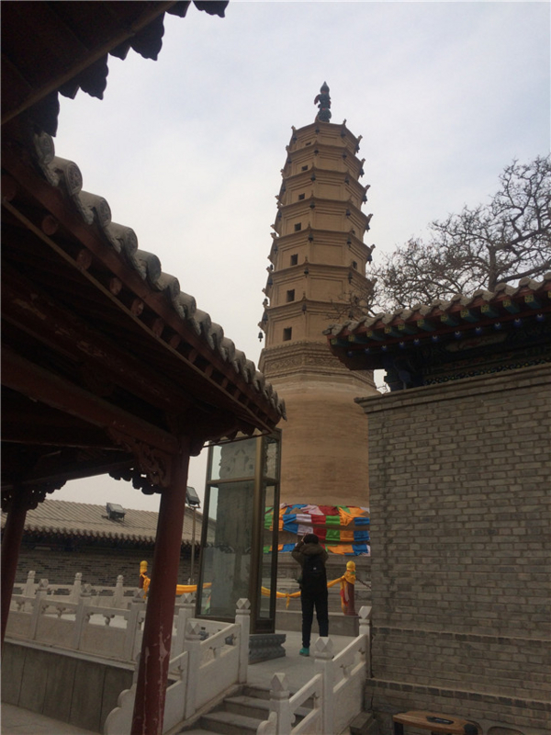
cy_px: 368
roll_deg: -0.1
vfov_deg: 61.7
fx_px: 615
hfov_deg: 48.2
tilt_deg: +18.2
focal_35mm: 29
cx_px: 276
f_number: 2.2
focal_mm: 4.15
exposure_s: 1/1786
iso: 32
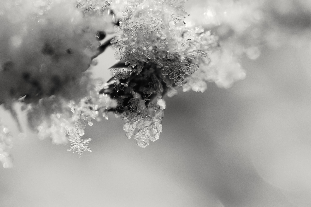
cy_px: 104
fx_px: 777
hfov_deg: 22.6
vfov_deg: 15.2
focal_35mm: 90
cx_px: 156
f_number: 8
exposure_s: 1/250
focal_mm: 60
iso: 400
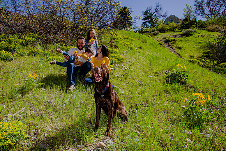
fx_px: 179
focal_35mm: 29
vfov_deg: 45.5
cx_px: 95
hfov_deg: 64.0
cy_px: 82
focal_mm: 24
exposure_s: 1/400
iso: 200
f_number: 7.1
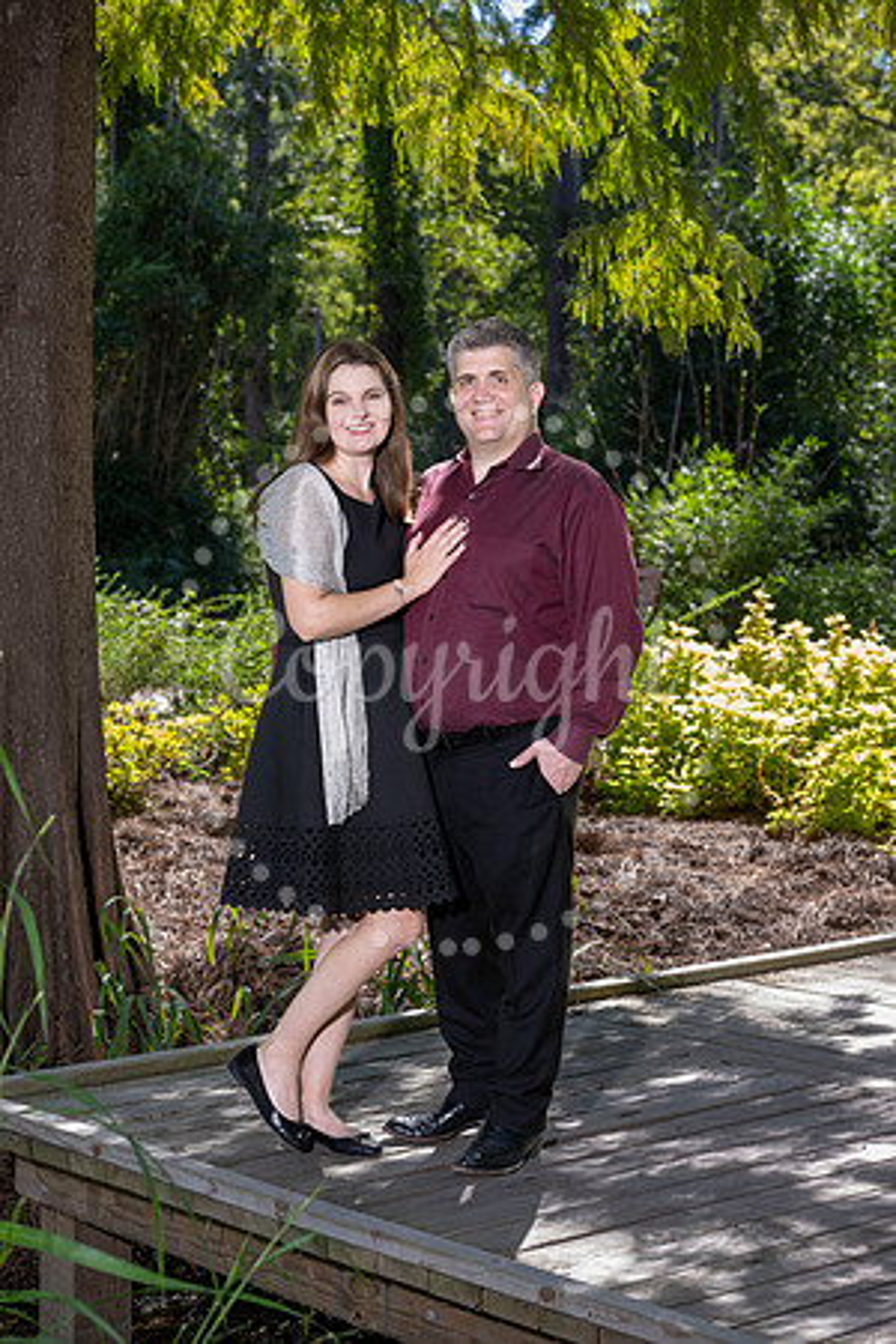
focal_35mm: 71
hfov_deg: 19.2
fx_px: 2650
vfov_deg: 28.5
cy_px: 672
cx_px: 448
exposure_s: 1/200
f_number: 5.6
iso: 500
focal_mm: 71
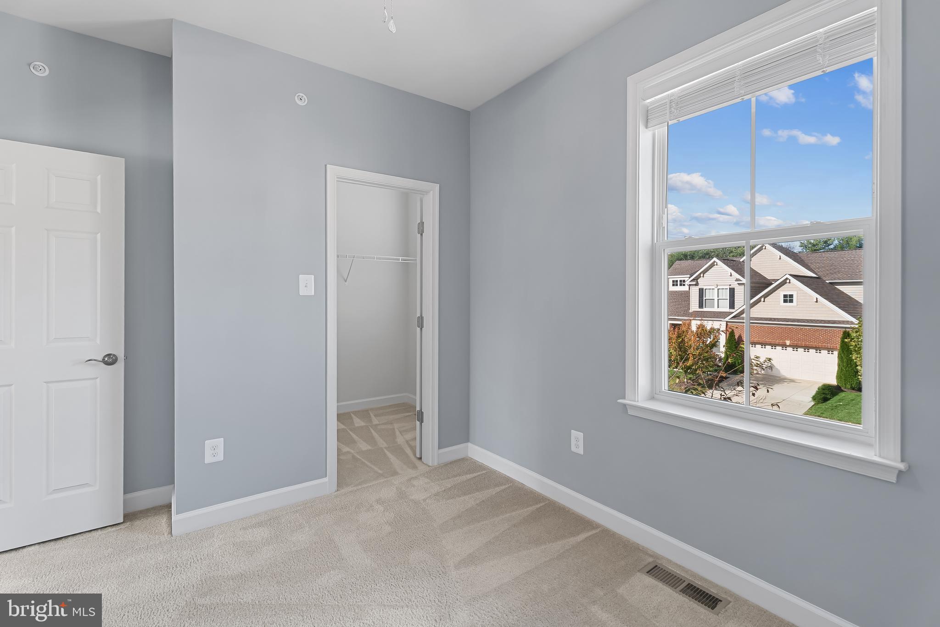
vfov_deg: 73.8
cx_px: 470
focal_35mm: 16
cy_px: 314
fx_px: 418
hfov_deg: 96.7
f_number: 11
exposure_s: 1/1.25
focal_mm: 16
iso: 200
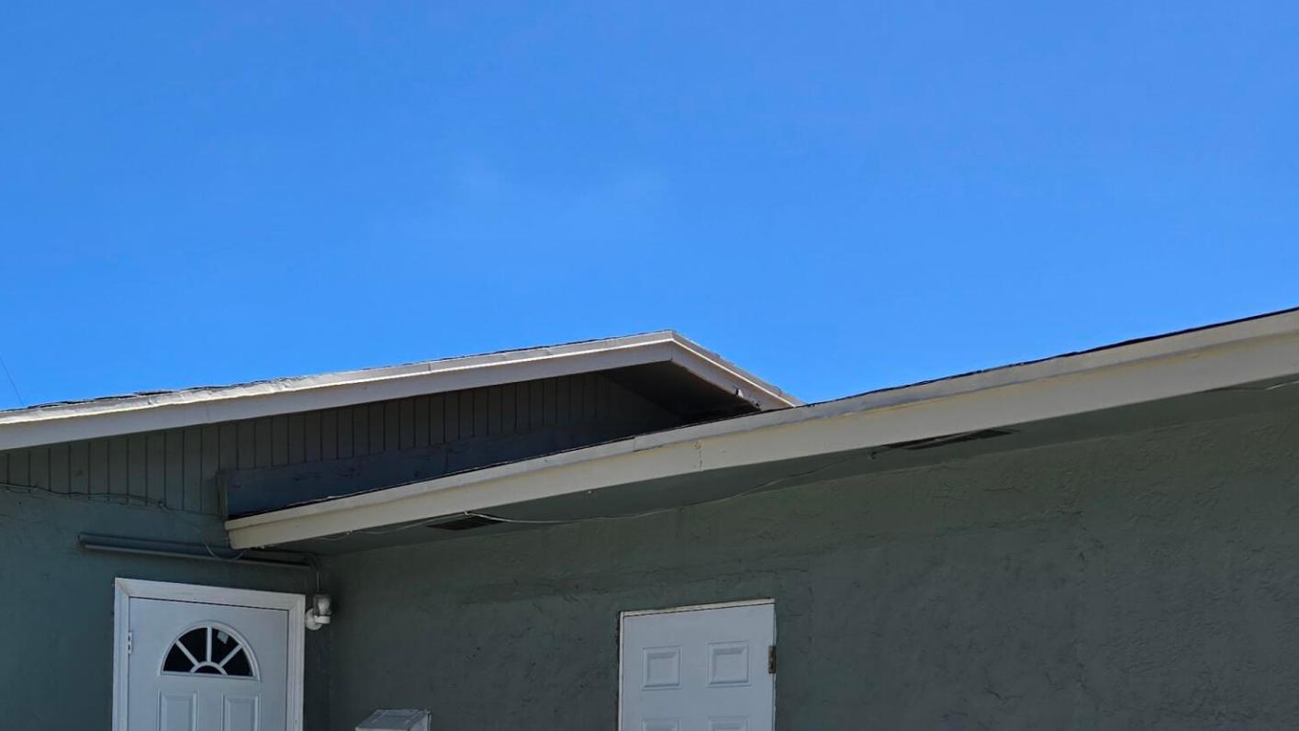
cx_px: 382
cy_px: 779
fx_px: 1757
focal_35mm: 51
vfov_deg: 22.3
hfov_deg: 39.8
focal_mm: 5.4
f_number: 1.8
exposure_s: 1/2038
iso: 25
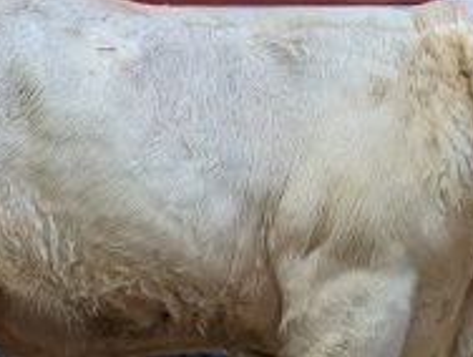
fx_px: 2096
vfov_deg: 9.7
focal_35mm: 153
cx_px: 216
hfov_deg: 12.9
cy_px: 284
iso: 60
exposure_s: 1/50
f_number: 1.85
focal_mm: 6.81
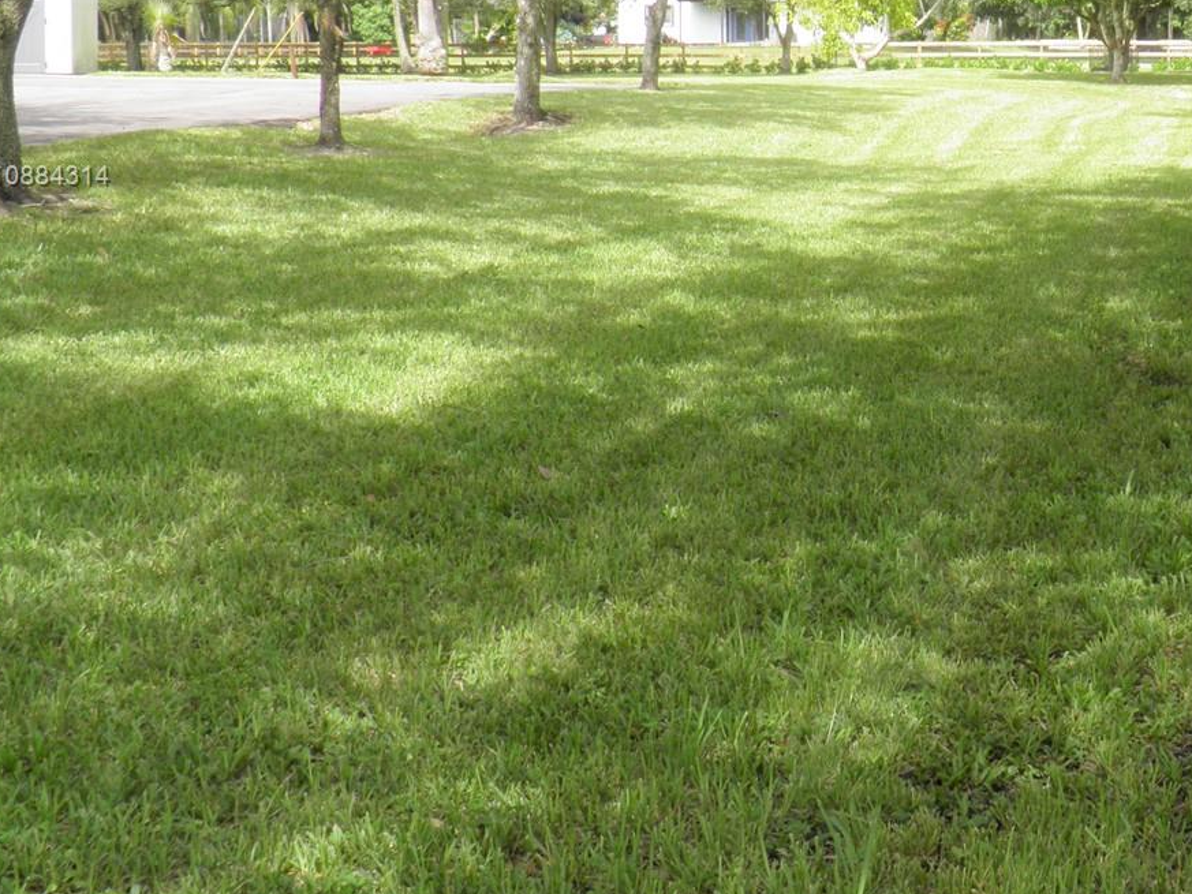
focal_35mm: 55
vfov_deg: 26.1
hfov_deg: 33.7
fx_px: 1894
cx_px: 986
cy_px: 177
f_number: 5.9
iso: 50
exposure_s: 1/80
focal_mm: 5.5
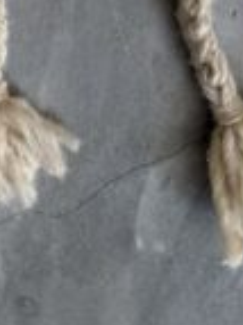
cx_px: -129
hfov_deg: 10.6
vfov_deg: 12.0
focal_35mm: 134
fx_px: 1256
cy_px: -439
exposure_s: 1/259
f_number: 1.78
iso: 64
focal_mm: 6.76
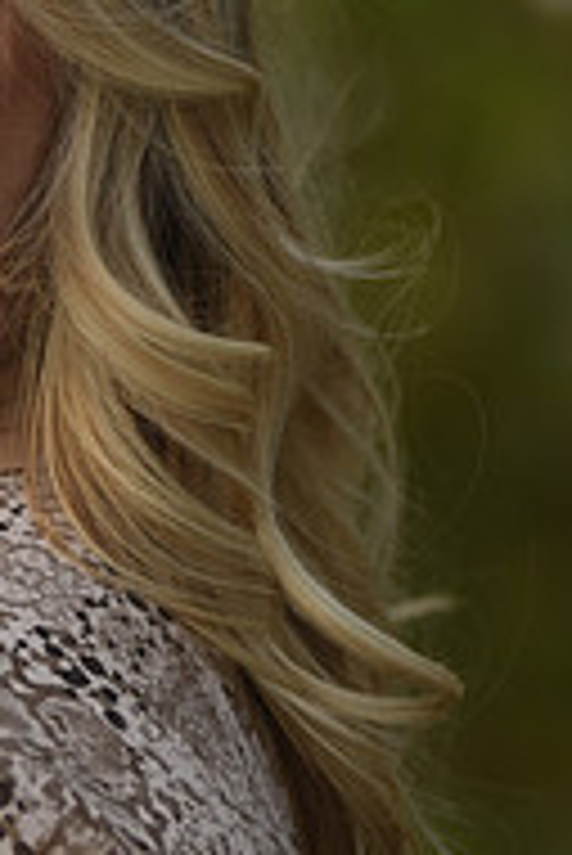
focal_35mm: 442
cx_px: -65
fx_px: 10514
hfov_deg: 3.1
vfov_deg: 4.7
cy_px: 657
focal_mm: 145
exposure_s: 1/200
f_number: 2.8
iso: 640
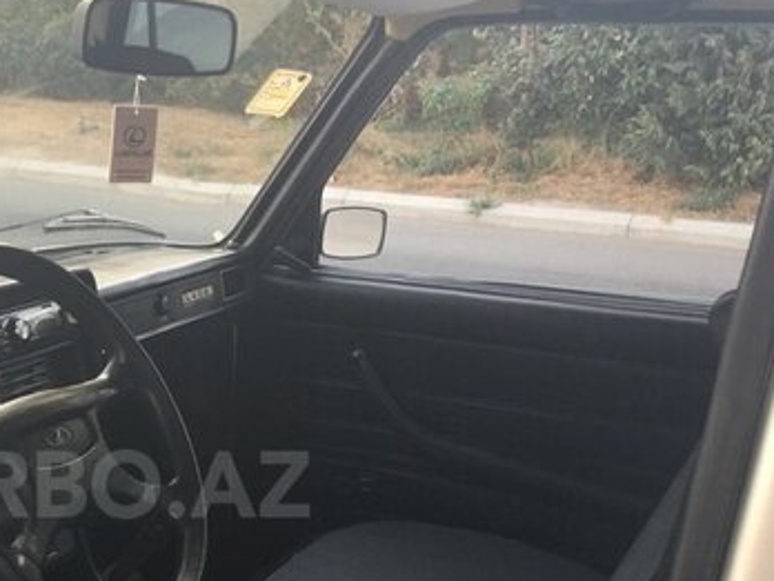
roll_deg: -4.8
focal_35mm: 55
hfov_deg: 33.2
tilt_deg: -20.8
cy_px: 484
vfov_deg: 26.0
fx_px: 1230
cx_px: 82
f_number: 2.2
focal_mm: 4.15
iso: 32
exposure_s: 1/100
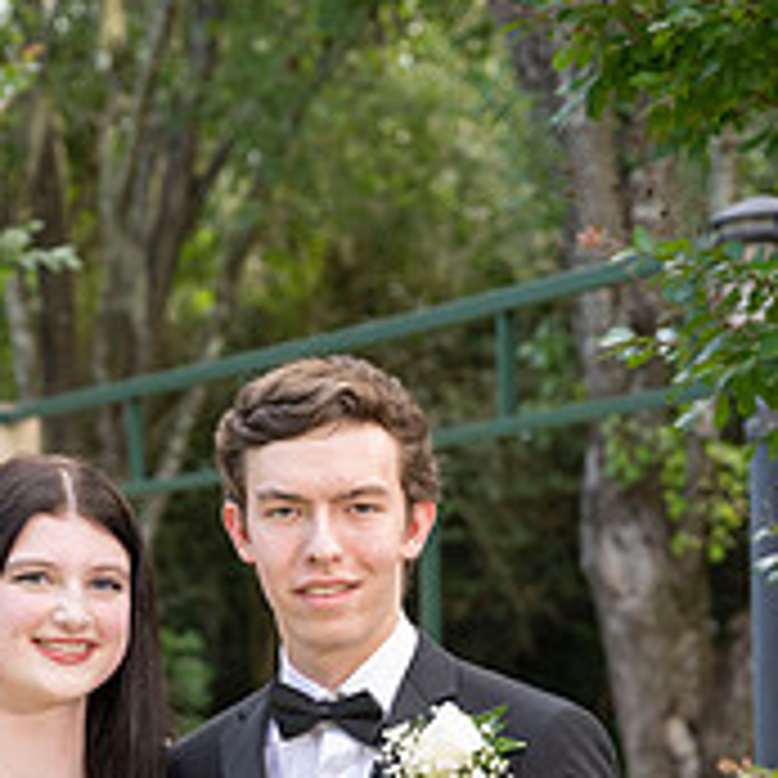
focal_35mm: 170
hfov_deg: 10.3
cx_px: 180
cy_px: 985
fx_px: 4323
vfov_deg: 10.1
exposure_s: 1/200
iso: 500
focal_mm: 77
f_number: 5
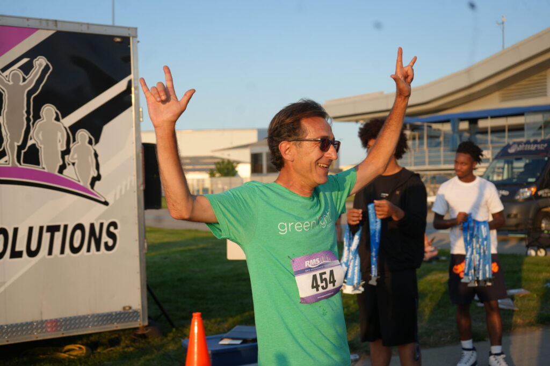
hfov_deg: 41.1
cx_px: 275
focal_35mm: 48
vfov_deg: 28.1
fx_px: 733
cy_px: 183
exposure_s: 1/400
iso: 100
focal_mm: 48
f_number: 4.5
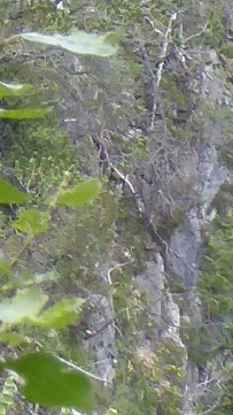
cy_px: -251
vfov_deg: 2.2
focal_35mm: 981
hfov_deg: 1.2
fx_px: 10777
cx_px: -164
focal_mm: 20.6
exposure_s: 1/60
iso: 200
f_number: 5.1
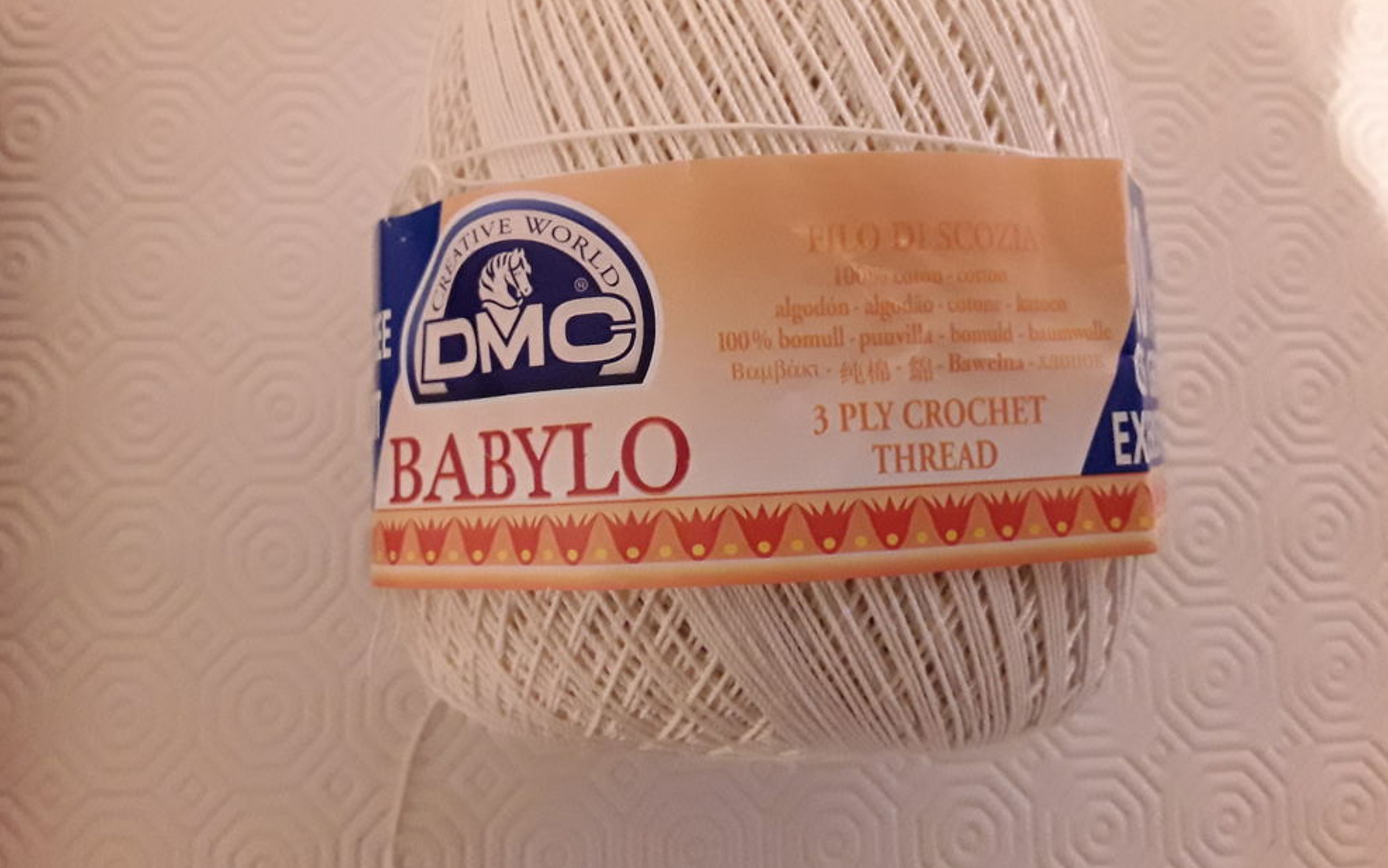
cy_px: 346
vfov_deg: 42.9
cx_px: 699
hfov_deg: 64.6
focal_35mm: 29
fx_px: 1097
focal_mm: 2.91
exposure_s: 1/17
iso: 400
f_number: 1.9
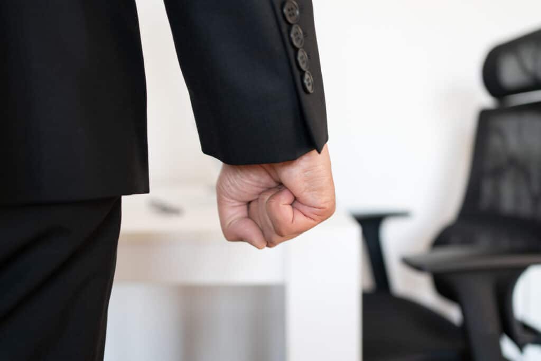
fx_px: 526
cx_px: 270
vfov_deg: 37.9
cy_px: 180
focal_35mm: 35
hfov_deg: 54.4
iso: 400
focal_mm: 35
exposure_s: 1/60
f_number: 2.8
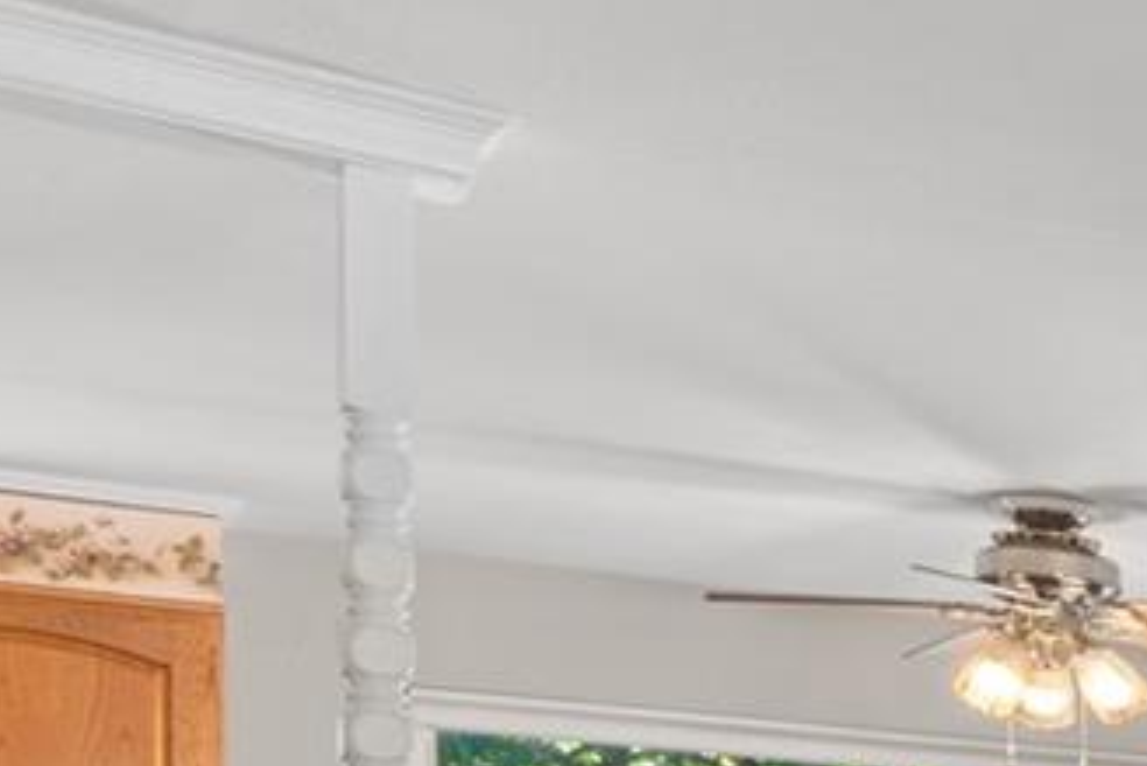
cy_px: 1107
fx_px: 2486
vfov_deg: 16.2
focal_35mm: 78
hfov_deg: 15.6
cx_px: 2658
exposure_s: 1/2.5
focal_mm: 16
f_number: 8
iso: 400
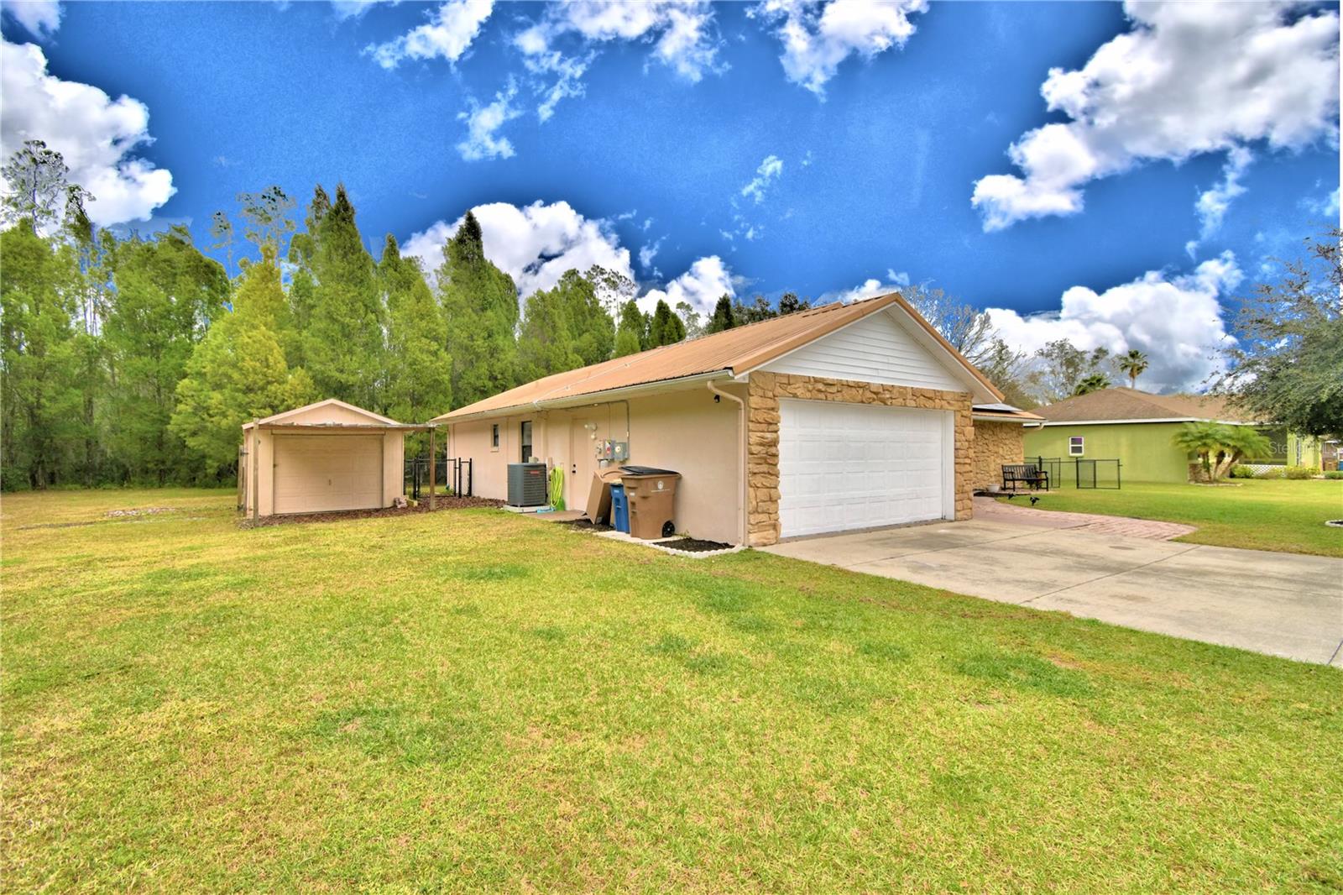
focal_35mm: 15
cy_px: 448
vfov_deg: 77.3
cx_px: 672
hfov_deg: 100.4
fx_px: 559
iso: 100
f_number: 6.3
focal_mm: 10
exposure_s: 1/250
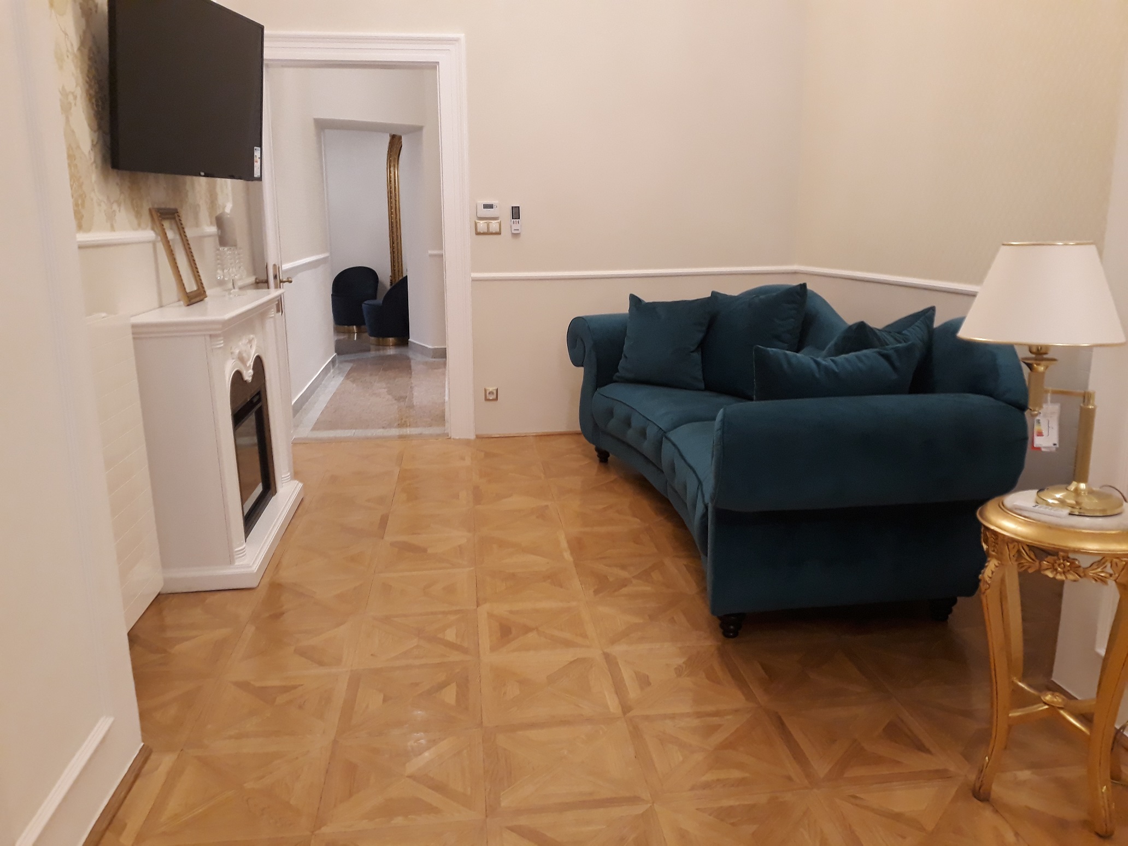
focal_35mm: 27
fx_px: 880
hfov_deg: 65.3
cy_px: 423
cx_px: 564
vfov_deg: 51.4
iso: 200
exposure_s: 1/25
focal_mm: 3.71
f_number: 1.7
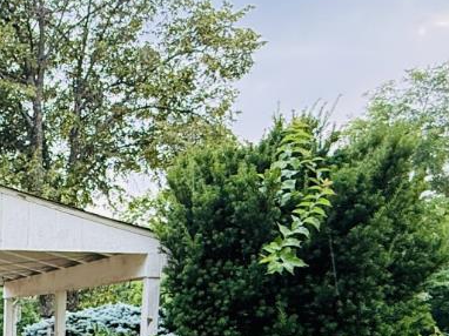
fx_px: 713
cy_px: 362
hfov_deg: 28.6
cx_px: -135
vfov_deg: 24.8
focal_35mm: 55
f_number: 2.2
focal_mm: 2.22
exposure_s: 1/99
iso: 250
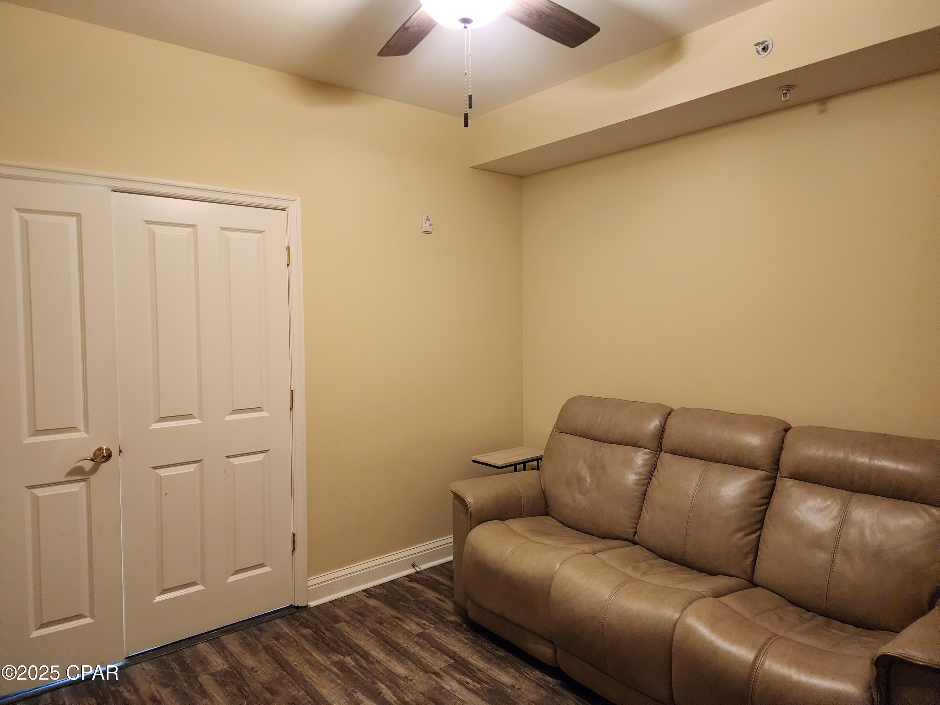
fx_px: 625
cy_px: 352
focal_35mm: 23
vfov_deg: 58.9
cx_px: 470
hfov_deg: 73.9
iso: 1000
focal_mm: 6.4
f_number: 1.8
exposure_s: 1/120
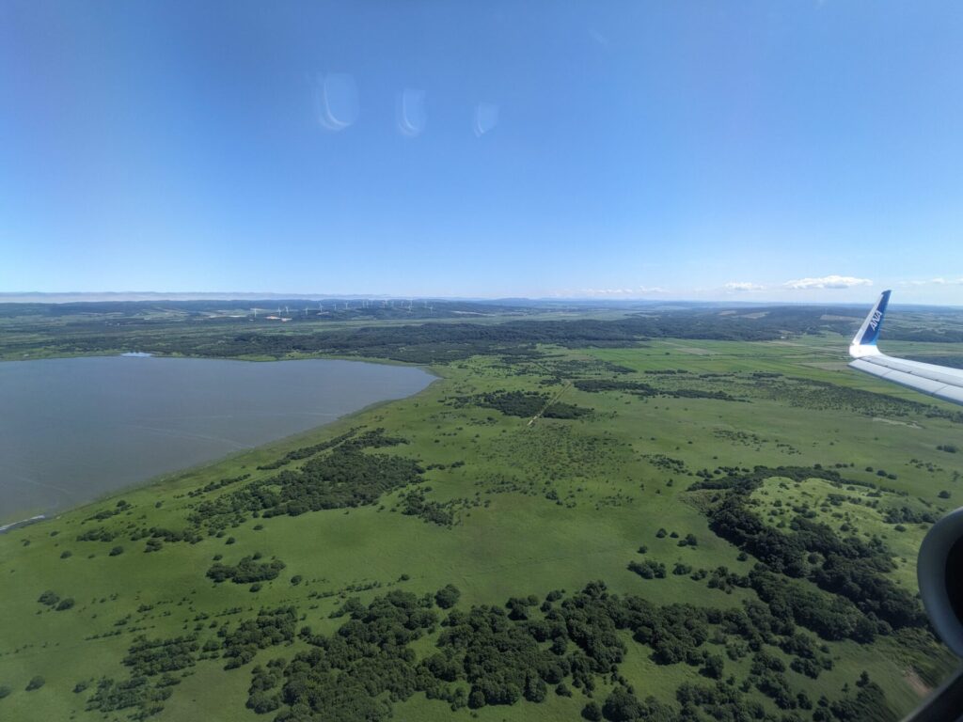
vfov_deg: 78.1
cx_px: 482
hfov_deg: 94.5
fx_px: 445
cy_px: 361
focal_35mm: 16
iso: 36
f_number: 2.2
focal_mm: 2.22
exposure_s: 1/952
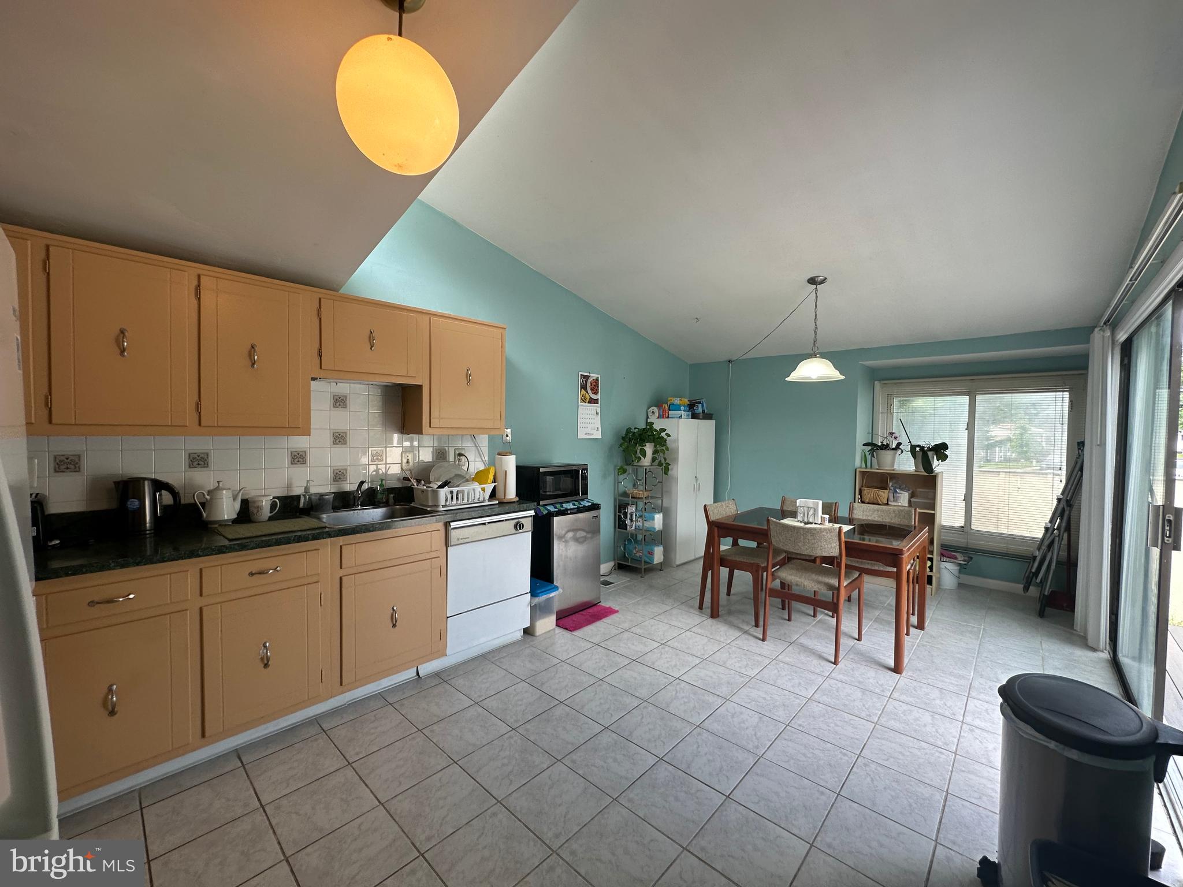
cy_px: 444
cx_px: 592
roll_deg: -0.8
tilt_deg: -1.3
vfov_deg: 85.7
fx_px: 478
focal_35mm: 14
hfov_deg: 102.1
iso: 64
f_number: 2.2
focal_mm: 2.22
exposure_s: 1/120
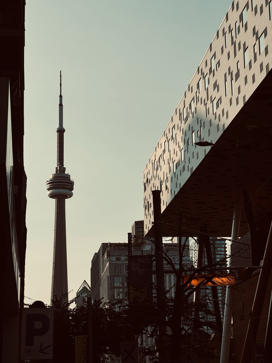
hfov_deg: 19.1
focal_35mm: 77
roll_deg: +1.7
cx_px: 136
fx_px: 807
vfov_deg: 25.3
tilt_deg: +15.9
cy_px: 182
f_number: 2.8
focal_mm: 9
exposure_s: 1/1179
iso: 25
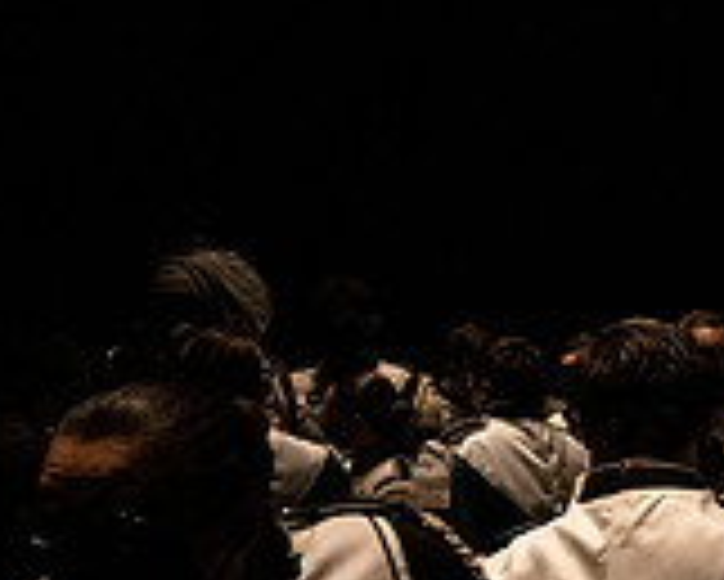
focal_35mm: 81
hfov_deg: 19.0
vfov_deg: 18.7
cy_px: 497
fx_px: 1737
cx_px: 1237
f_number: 4
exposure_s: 1/500
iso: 12800
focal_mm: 24
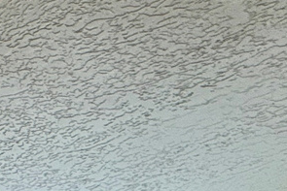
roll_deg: +1.0
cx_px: -481
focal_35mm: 101
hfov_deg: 12.8
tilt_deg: -2.8
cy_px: 605
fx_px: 806
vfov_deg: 9.7
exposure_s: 1/120
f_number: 2.2
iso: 125
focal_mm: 2.22
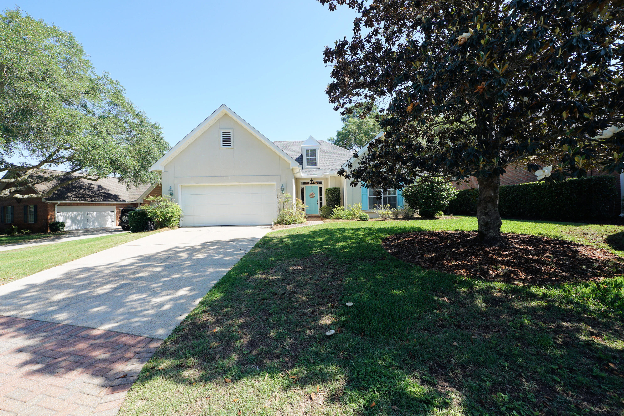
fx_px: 260
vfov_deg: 77.3
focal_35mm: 15
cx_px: 312
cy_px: 208
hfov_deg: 100.4
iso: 100
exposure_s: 1/160
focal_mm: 10
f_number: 6.3
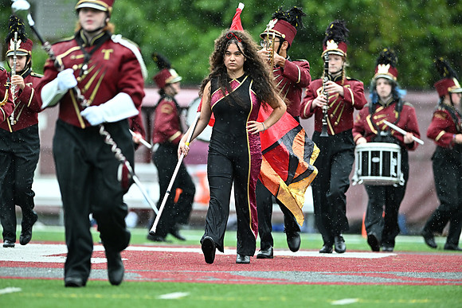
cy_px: 154
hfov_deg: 6.9
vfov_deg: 4.6
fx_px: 3851
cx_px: 231
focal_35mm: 300
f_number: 2.8
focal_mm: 300
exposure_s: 1/1600
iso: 1800
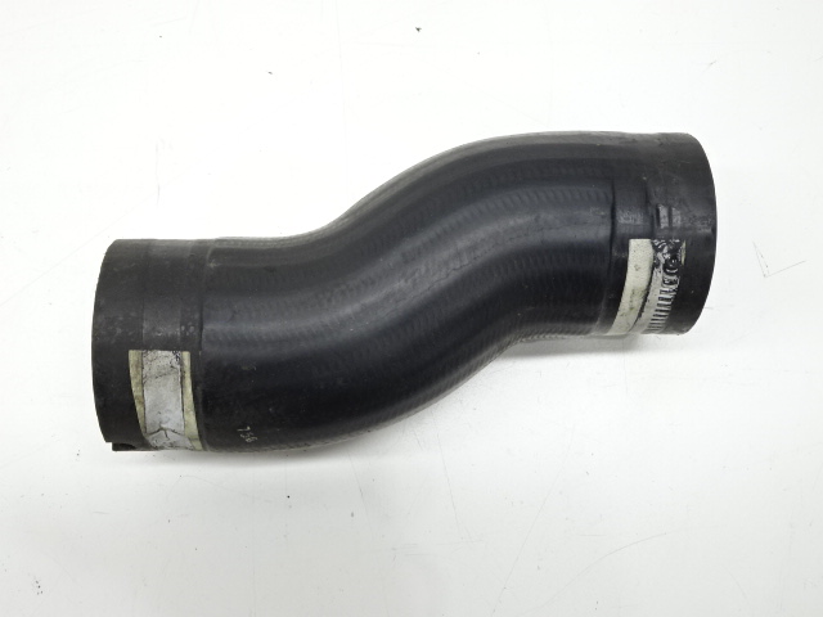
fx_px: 951
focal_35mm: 40
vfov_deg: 36.0
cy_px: 308
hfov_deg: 46.8
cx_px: 412
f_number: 4
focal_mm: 6.8
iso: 200
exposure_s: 1/40
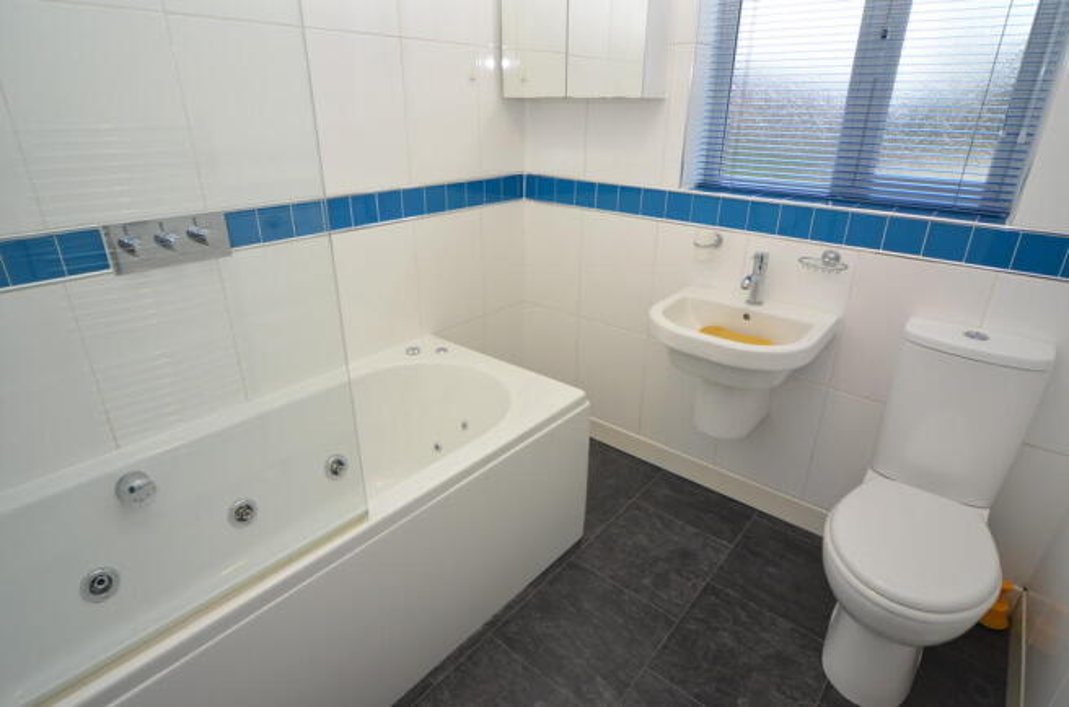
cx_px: 534
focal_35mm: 18
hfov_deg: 90.1
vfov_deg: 67.1
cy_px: 354
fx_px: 533
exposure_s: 1/60
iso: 640
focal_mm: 12
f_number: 4.5
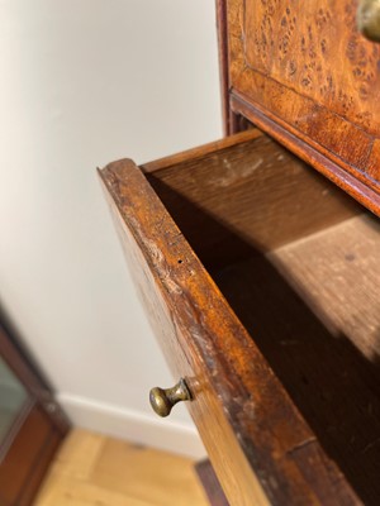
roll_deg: +7.0
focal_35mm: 26
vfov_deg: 67.3
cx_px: 190
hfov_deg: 53.1
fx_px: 381
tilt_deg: -43.4
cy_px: 253
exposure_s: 1/100
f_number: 1.6
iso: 125
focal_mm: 5.1
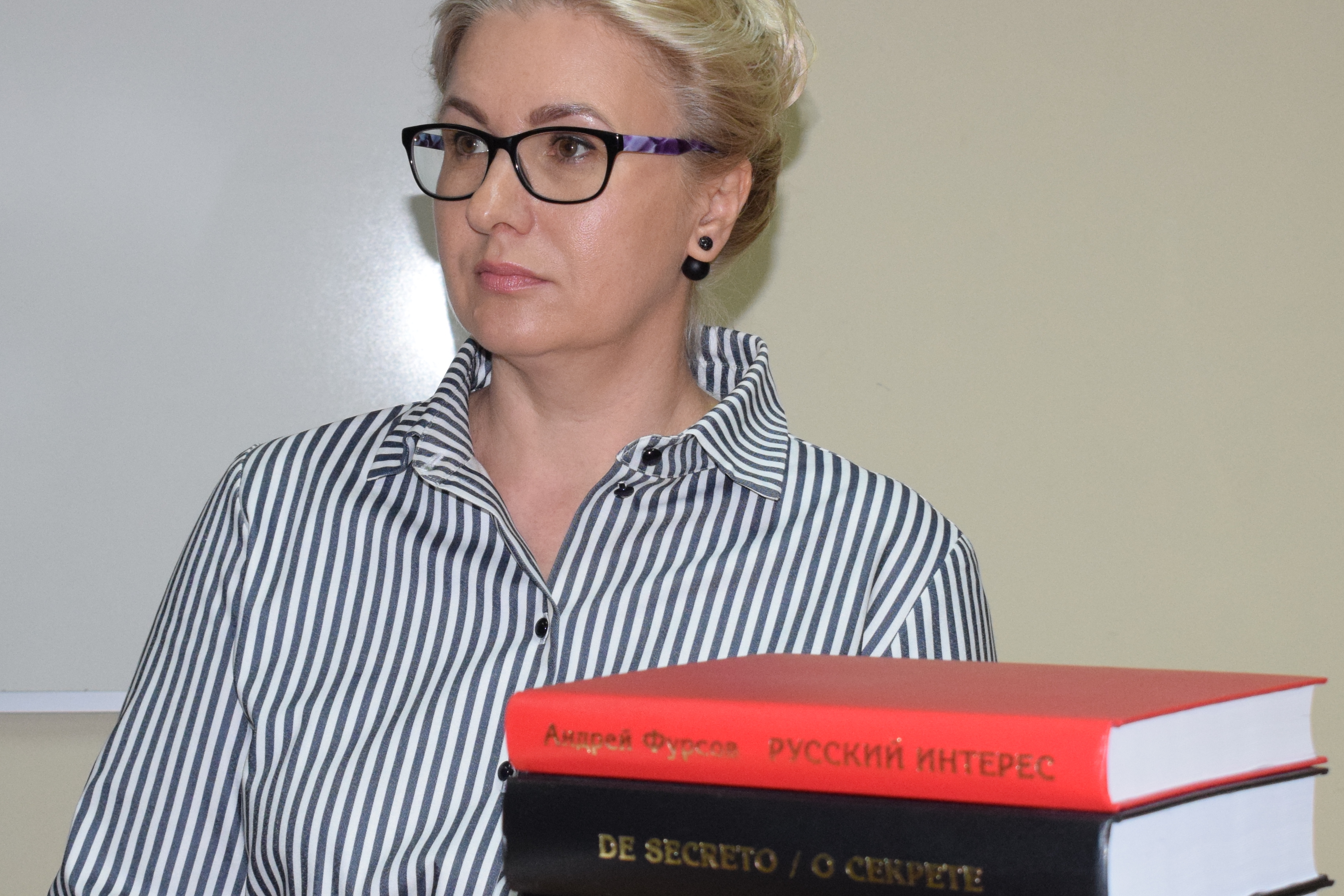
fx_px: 3472
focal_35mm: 93
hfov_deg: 21.9
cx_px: 629
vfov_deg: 14.7
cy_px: 426
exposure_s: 1/80
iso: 2000
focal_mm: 38
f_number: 9
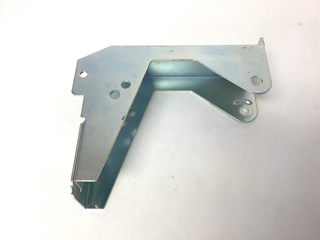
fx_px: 287
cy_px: 120
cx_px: 160
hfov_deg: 58.4
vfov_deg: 45.4
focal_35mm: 31
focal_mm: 3.3
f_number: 2.4
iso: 25
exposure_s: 1/33
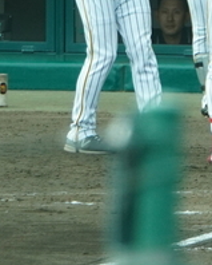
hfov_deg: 0.6
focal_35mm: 2554
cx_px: 409
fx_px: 19985
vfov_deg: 0.8
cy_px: -35
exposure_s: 1/500
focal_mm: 300
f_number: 5.6
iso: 640
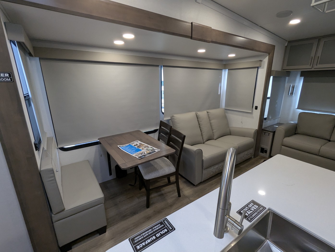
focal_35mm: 16
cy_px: 126
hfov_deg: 94.4
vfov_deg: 78.2
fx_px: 155
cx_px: 168
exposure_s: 1/128
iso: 189
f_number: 2.2
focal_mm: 2.35
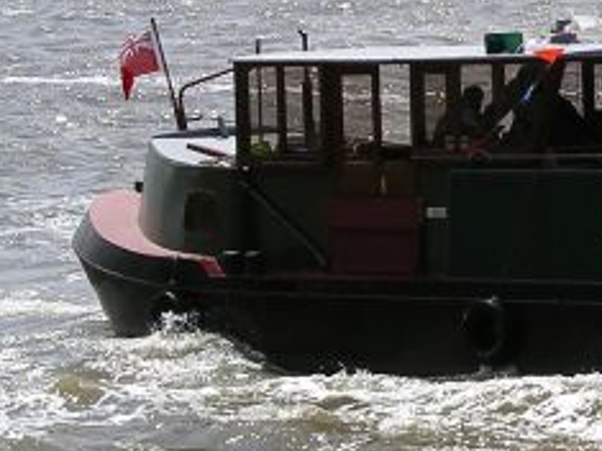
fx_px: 4971
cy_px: 54
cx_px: 881
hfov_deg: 6.8
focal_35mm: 286
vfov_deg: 5.2
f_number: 6.5
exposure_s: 1/451
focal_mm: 17.4
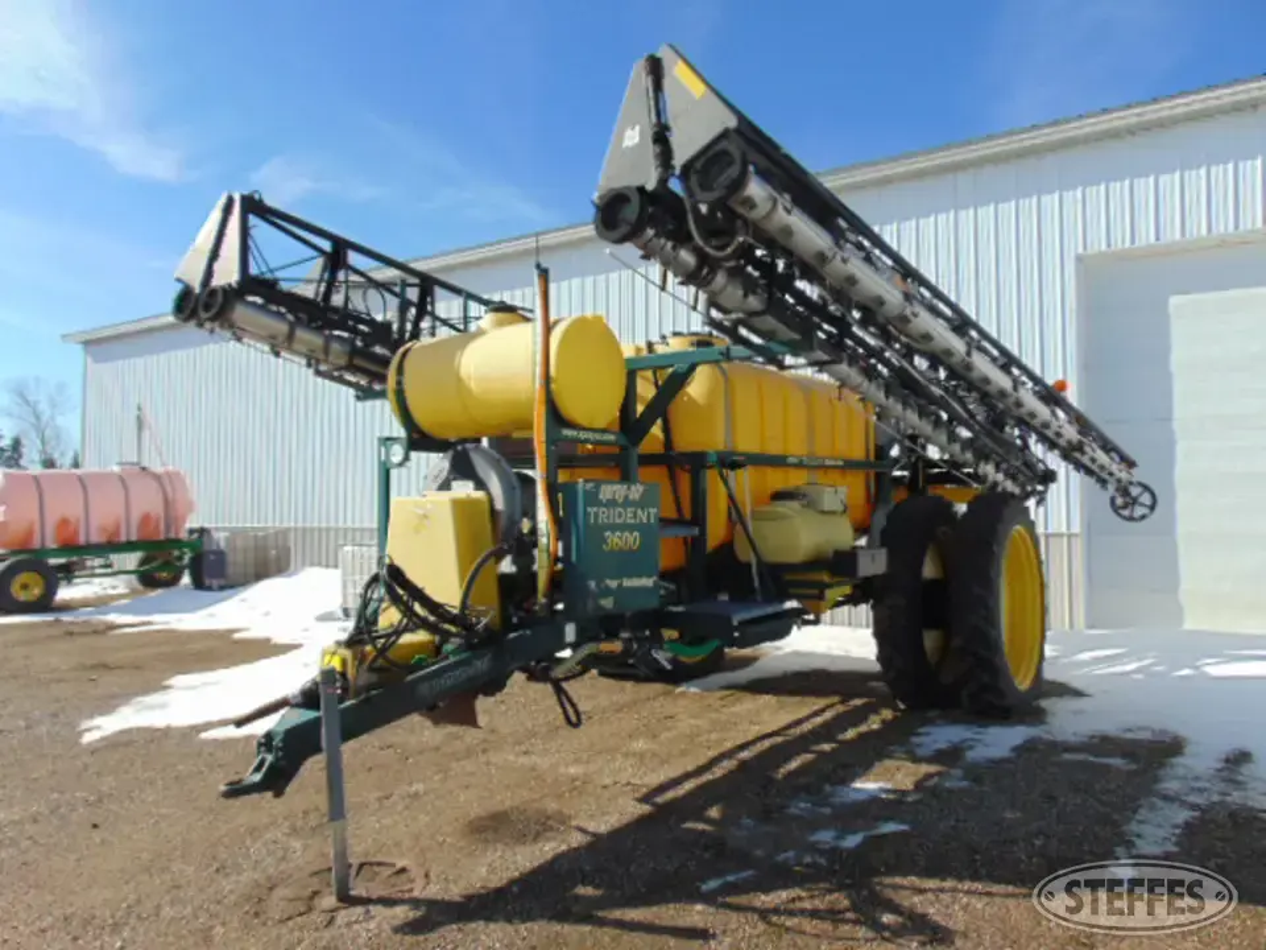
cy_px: 475
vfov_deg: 54.9
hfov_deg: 69.4
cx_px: 633
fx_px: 914
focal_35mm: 25
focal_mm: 4.5
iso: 80
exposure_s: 1/250
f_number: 7.7
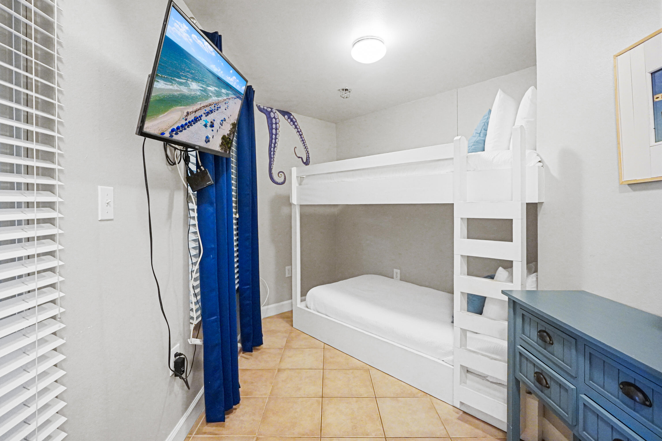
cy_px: 220
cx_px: 331
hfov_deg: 92.4
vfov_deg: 69.7
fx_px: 317
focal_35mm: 17
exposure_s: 1/80
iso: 6400
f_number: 4
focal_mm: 11.5
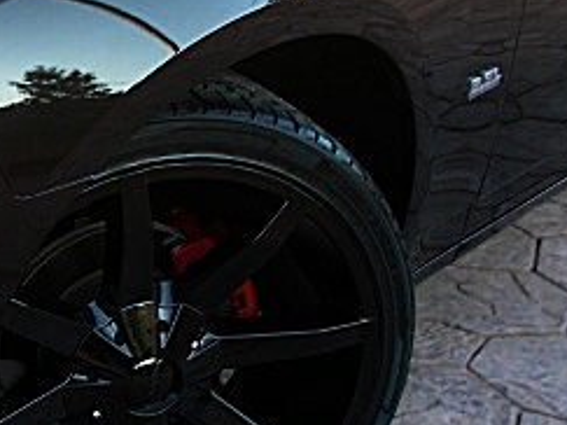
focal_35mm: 95
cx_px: -131
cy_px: 191
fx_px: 1555
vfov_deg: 15.5
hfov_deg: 19.4
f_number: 2.8
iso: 100
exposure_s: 1/100
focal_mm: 6.3
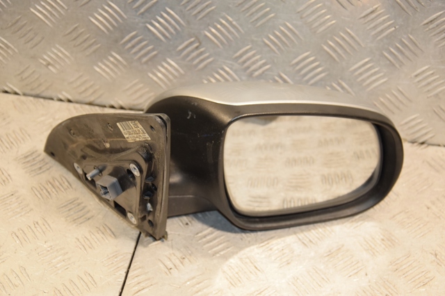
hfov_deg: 27.0
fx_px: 927
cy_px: 148
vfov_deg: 18.2
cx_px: 222
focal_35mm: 75
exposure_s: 1/200
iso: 800
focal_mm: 50
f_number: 5.6
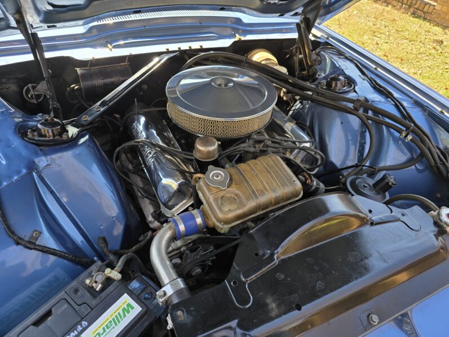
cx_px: 224
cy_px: 168
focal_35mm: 23
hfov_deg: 73.9
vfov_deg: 58.9
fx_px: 298
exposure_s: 1/180
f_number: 1.7
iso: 40
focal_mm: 6.3
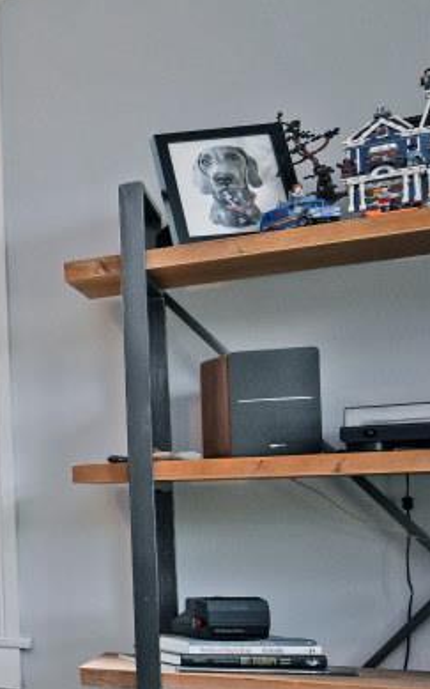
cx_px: -890
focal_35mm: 55
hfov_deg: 11.2
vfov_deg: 36.2
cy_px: 503
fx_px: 1032
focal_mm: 14
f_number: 4
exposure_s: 1/60
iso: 360
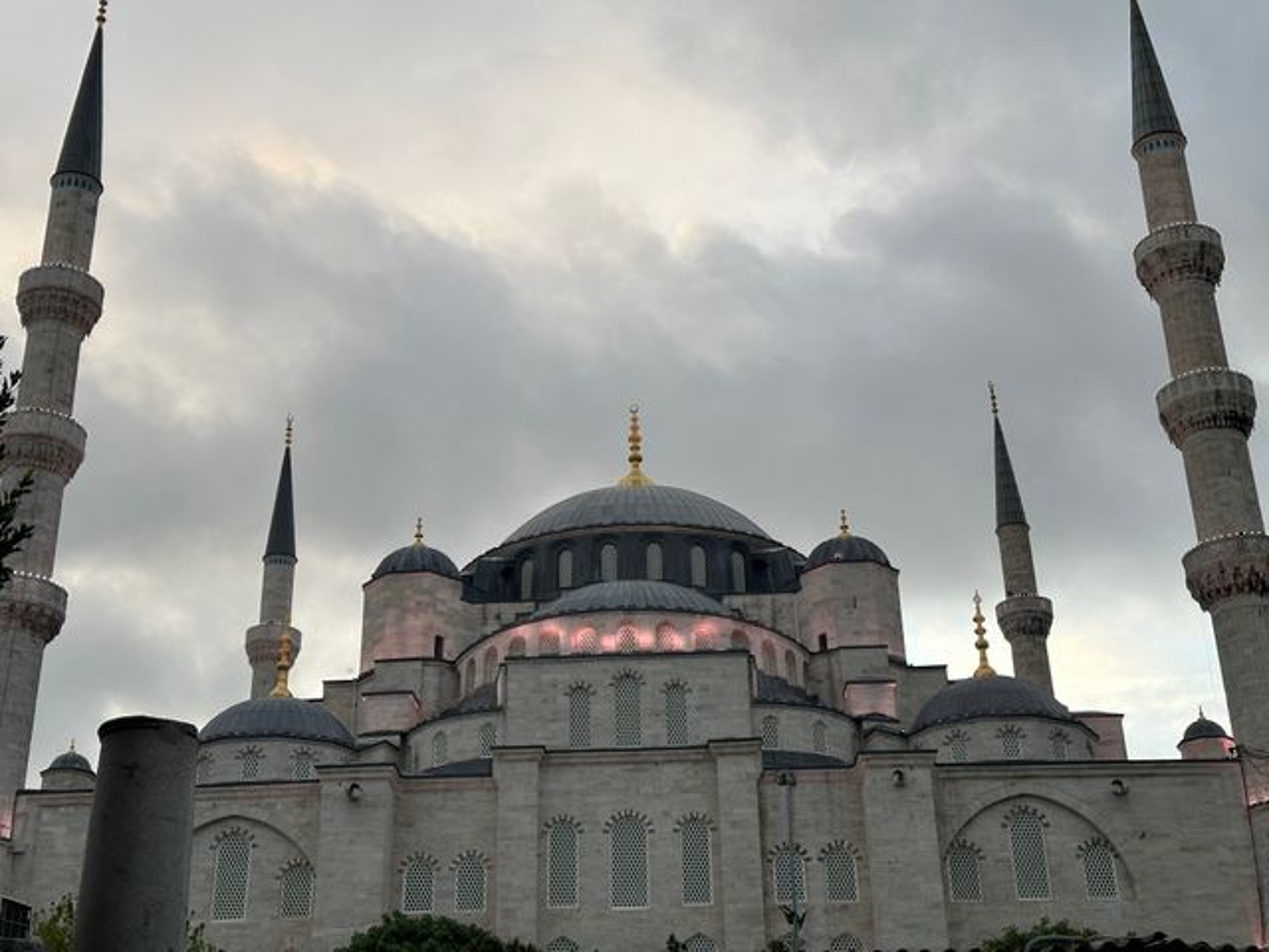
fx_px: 1760
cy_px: 476
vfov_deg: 30.3
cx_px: 634
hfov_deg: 39.7
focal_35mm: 48
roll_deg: +1.4
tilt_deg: +26.7
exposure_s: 1/535
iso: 64
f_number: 1.78
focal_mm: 6.86
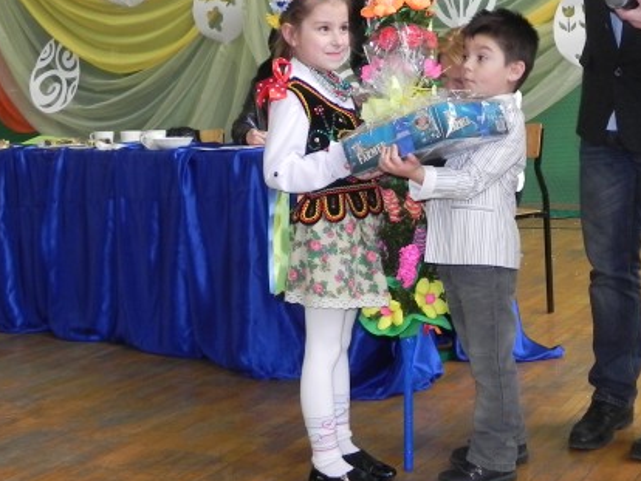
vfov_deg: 25.9
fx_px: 1038
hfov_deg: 32.9
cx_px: 550
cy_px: 145
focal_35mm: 56
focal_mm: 5.2
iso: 160
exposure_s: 1/60
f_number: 2.8
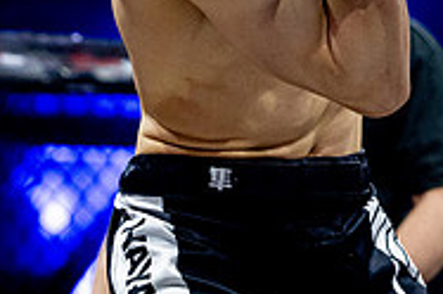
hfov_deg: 6.7
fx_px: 3747
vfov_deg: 4.5
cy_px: 40
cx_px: 615
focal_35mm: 305
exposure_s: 1/1250
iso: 3200
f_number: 2.8
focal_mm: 70
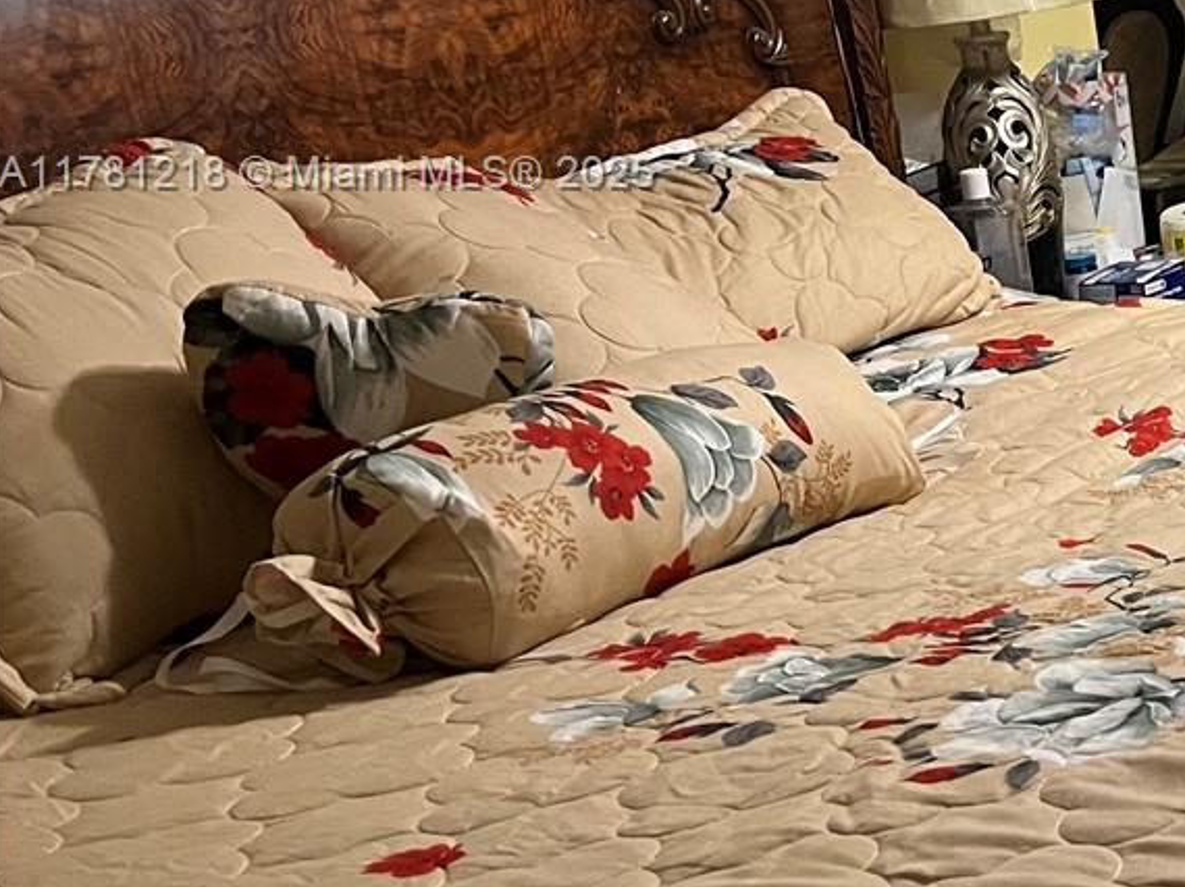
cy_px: 177
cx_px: 1653
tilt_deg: -9.2
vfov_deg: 19.9
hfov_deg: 22.9
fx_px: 2498
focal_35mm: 73
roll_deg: +6.6
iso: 400
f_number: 1.6
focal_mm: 5.1
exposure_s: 1/60
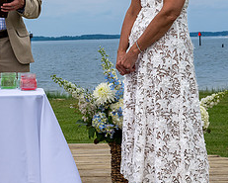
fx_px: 702
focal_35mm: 104
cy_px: 34
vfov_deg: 14.7
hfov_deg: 17.5
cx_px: -54
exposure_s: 1/400
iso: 110
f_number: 8
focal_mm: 32
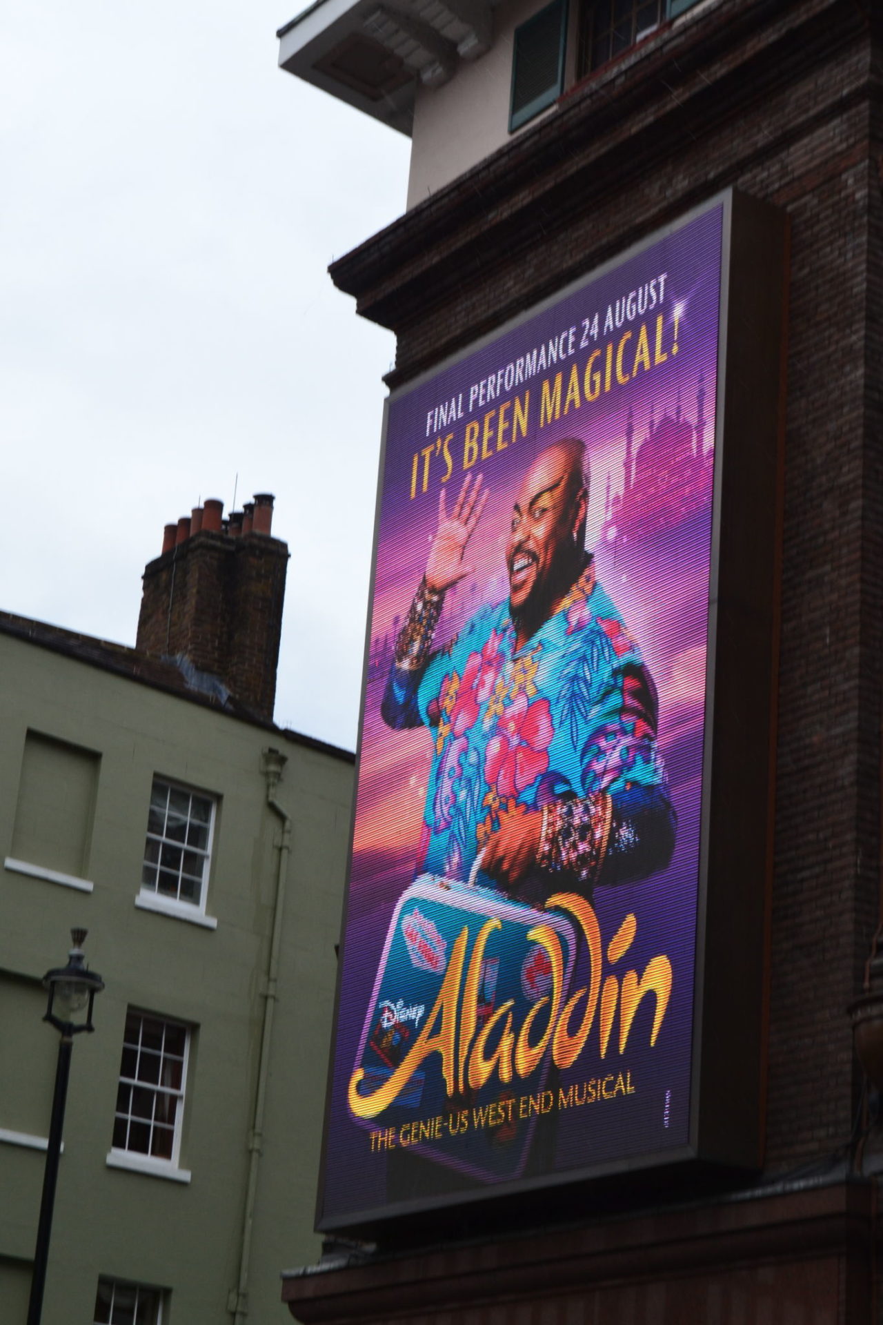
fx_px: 2649
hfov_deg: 18.9
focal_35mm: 72
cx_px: 442
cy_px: 662
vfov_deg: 28.1
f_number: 10
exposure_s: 1/250
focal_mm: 48
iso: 400
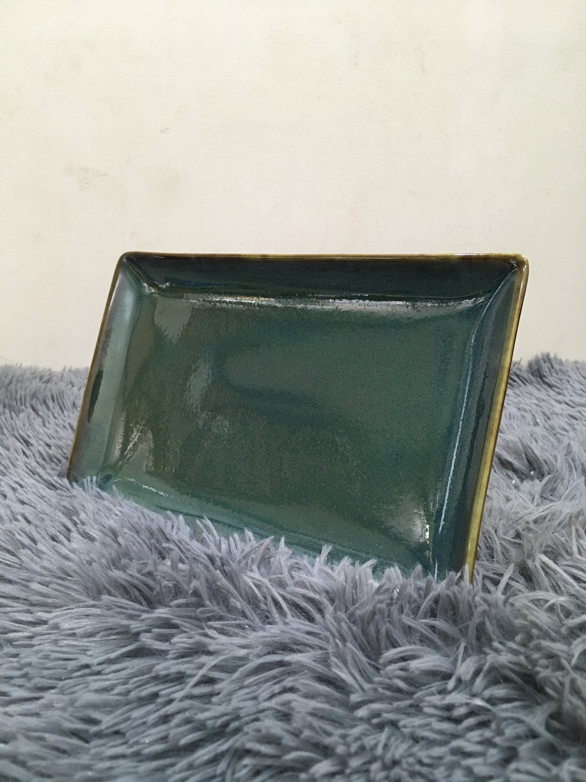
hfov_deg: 48.2
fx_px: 655
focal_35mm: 29
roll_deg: -0.2
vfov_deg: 61.7
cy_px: 391
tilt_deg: -14.2
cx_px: 293
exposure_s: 1/33
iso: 160
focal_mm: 4.15
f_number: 2.2
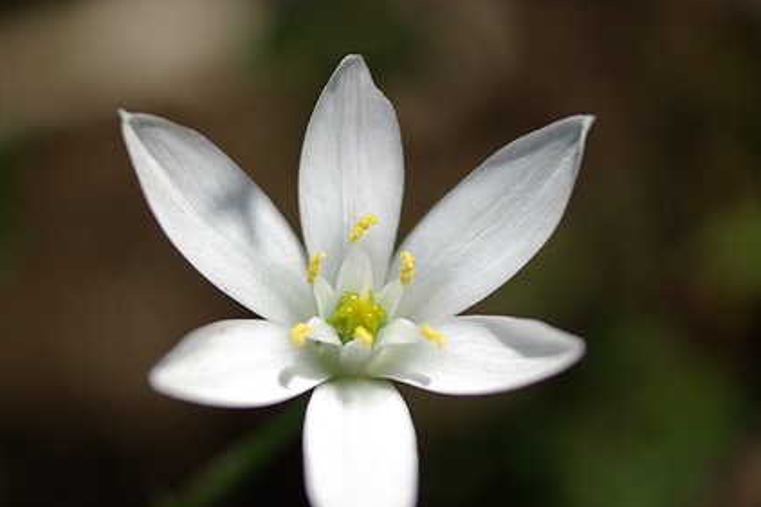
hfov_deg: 22.4
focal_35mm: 91
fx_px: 1923
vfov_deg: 15.0
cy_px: 304
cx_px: 343
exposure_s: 1/1500
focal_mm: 50
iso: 100
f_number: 2.8
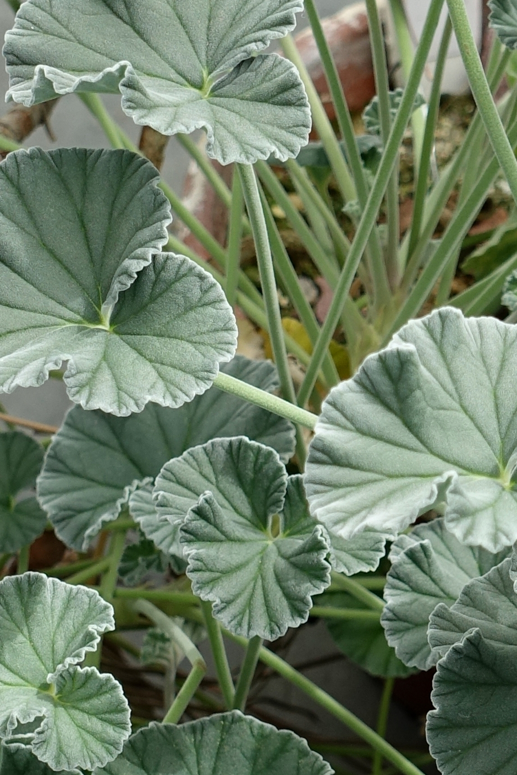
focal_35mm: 132
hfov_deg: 10.3
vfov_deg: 15.3
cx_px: 538
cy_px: 720
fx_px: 2842
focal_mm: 12.64
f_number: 4
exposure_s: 1/160
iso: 125
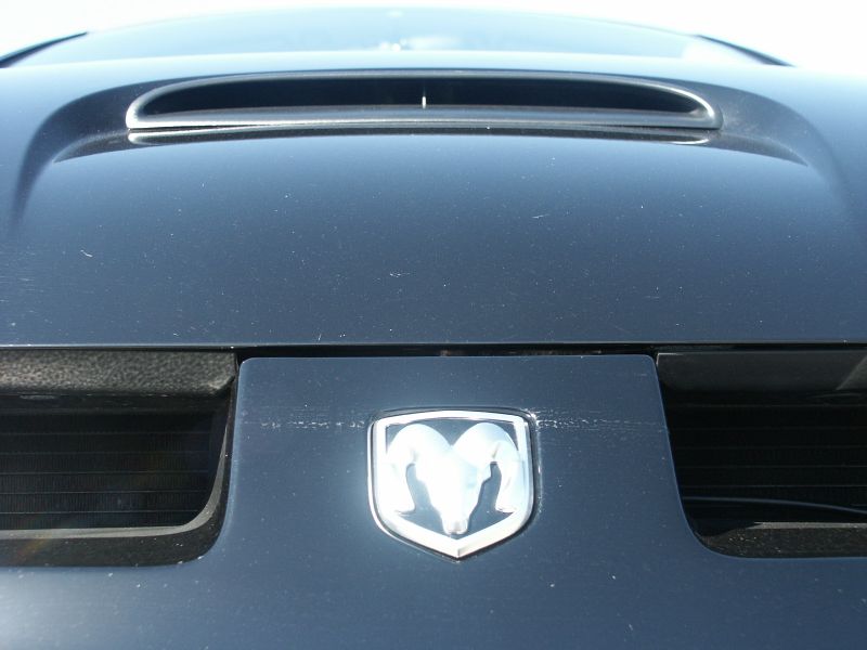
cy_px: 325
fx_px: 1553
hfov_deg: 31.2
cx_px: 434
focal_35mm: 62
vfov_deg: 23.7
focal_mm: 15.44
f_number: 3.5
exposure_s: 1/250
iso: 100
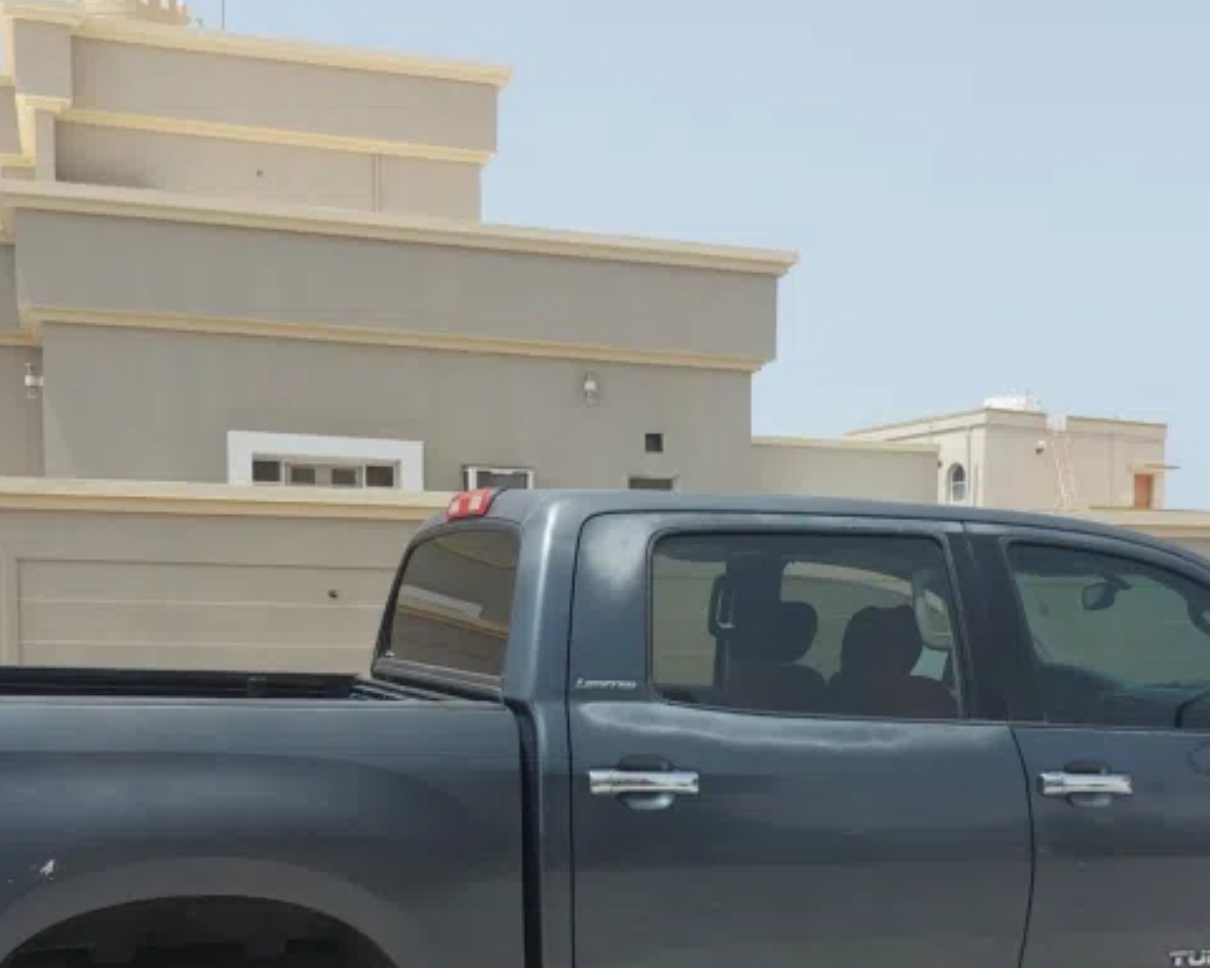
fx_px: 1791
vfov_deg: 29.5
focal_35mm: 50
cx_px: 731
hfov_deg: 37.2
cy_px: 792
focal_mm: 5.23
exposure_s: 1/954
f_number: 1.8
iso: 32
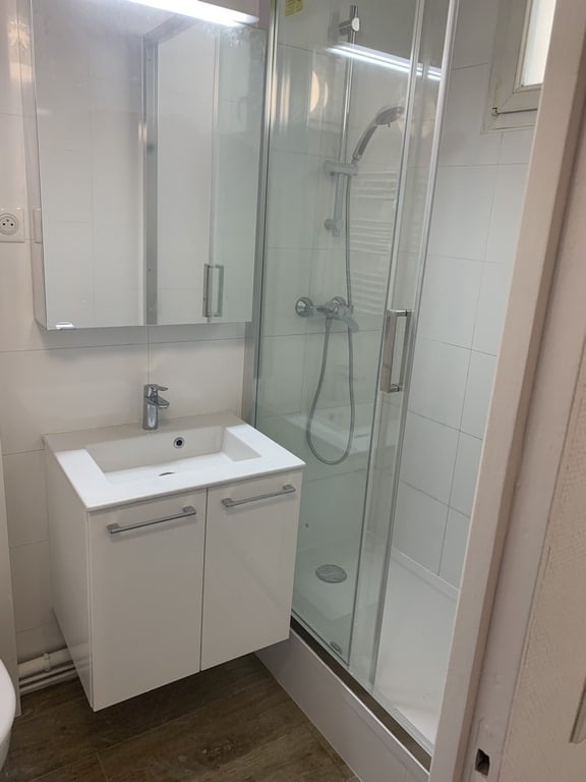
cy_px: 391
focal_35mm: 26
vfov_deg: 67.3
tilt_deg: -14.7
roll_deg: -3.2
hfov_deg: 53.1
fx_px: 587
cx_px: 293
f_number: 1.8
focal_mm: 4.25
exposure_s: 1/100
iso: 64
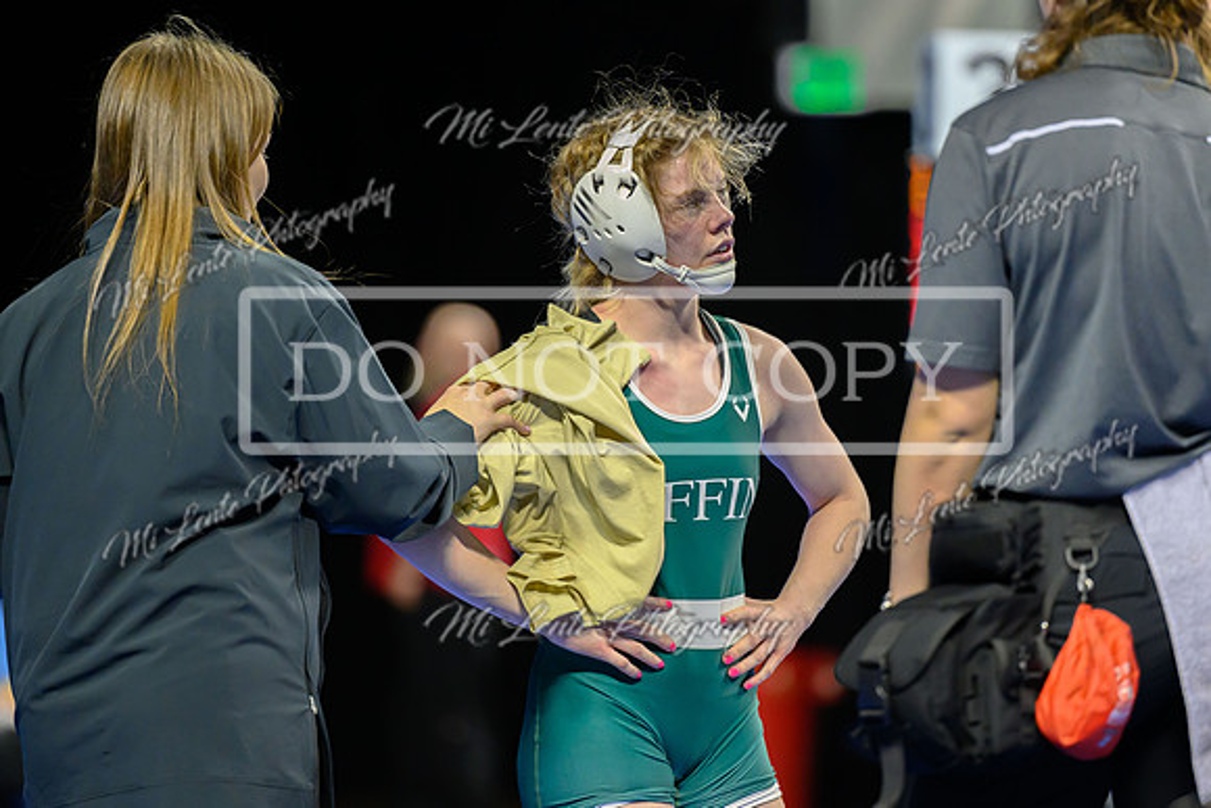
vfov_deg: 5.3
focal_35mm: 261
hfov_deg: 7.9
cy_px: 426
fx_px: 8777
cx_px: 704
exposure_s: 1/800
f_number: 2.8
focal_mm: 200
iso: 3200
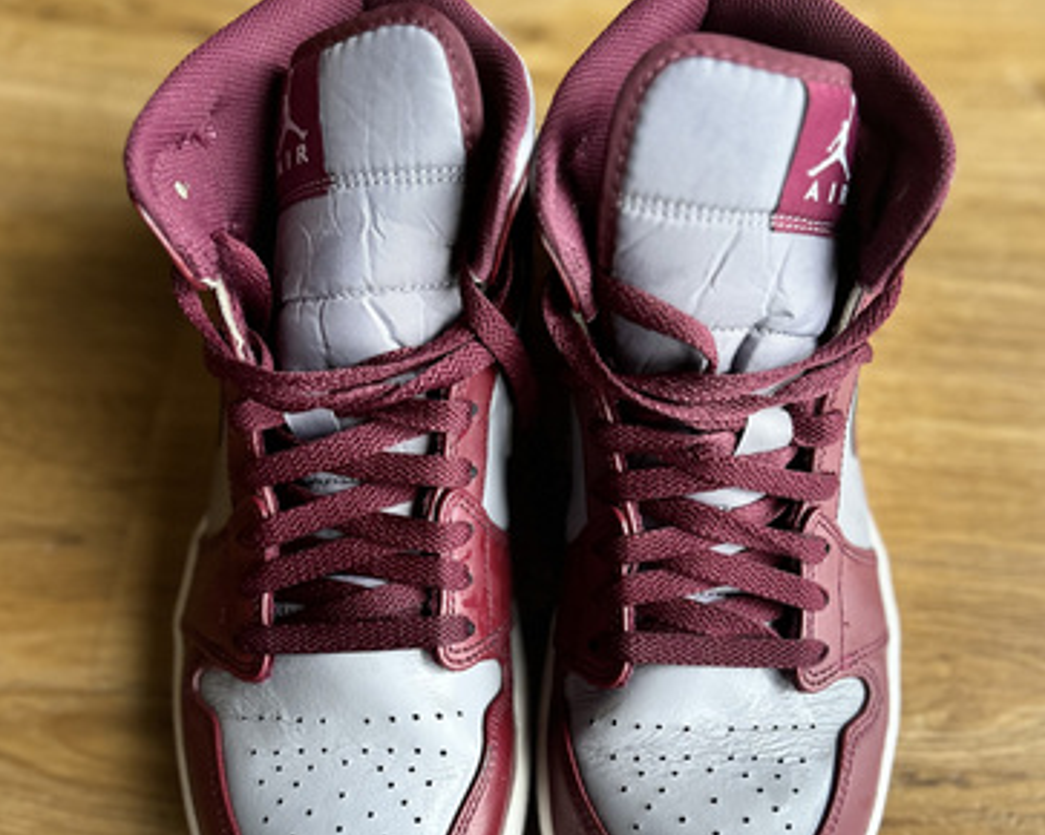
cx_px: 528
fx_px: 1082
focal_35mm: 35
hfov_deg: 51.6
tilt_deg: -69.2
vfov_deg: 41.9
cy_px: 521
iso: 200
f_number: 1.5
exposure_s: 1/60
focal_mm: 5.7
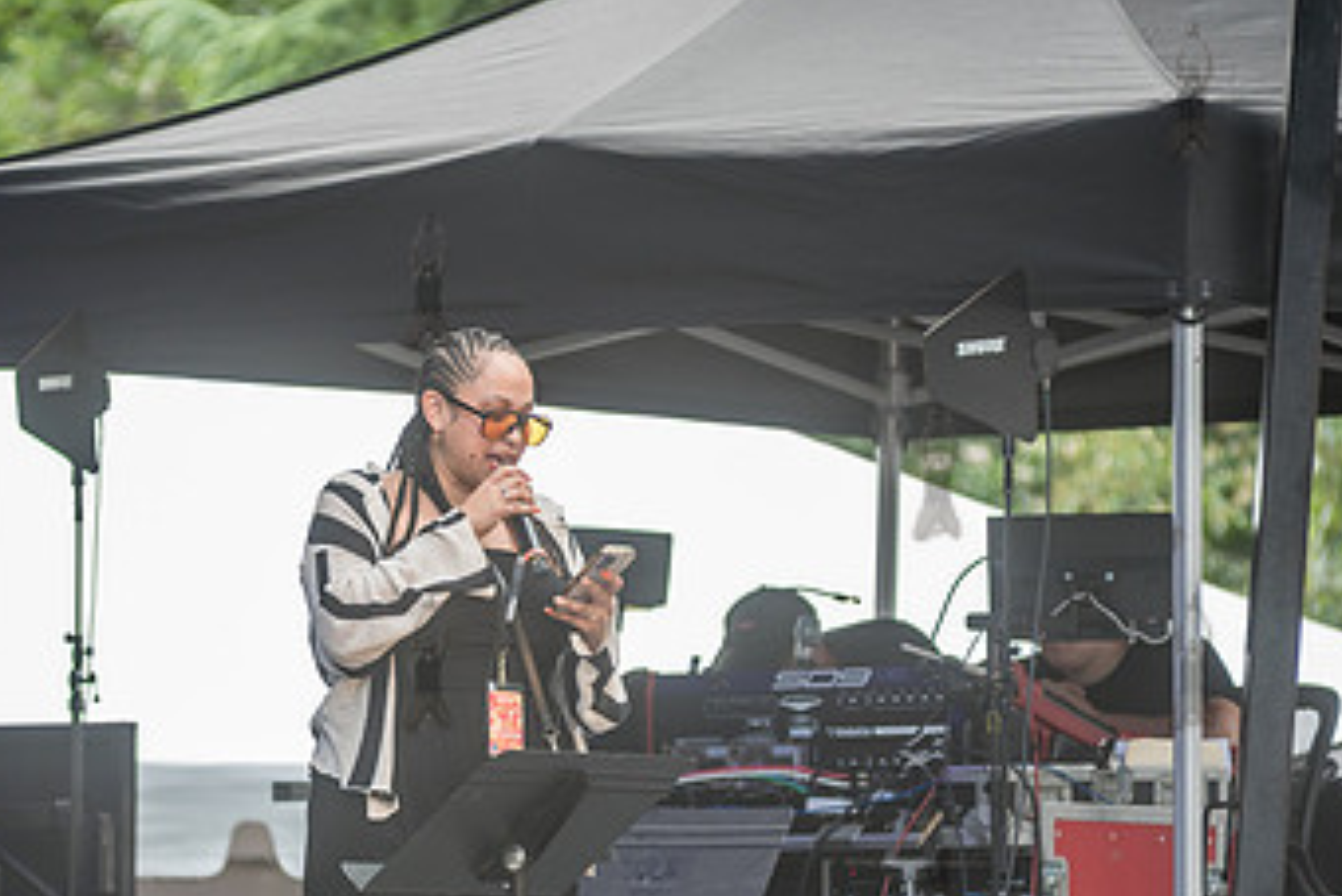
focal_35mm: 341
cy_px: 661
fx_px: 12716
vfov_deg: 4.0
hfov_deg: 6.0
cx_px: 426
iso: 500
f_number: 5
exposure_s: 1/400
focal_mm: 200
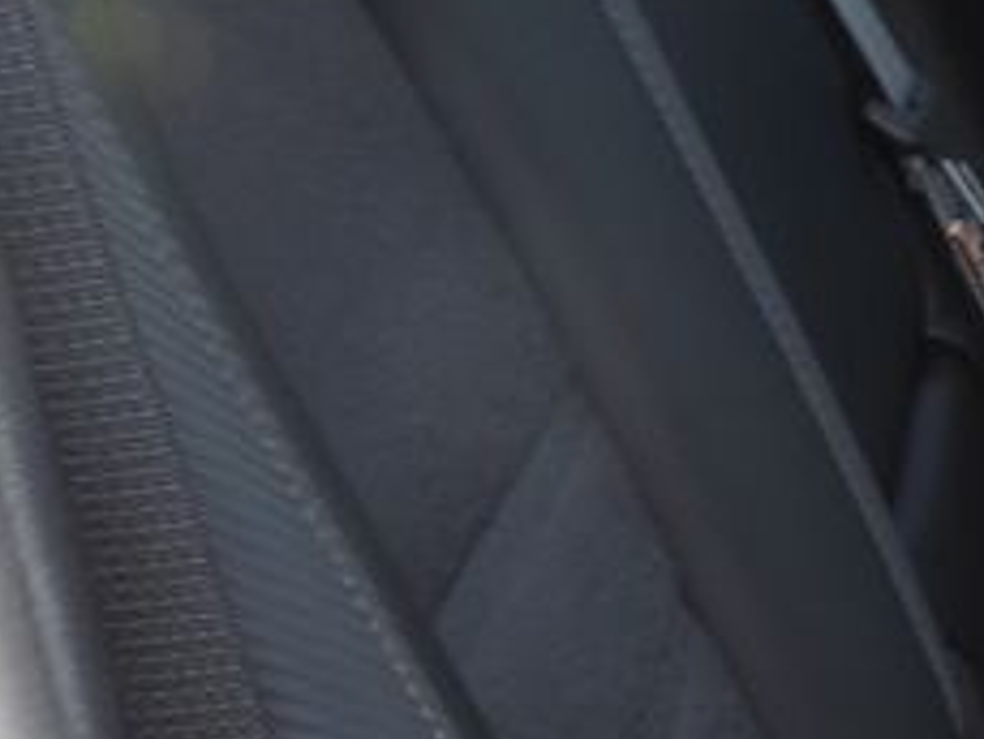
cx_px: 2200
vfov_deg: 10.9
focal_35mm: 134
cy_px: 842
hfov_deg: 12.3
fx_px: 3811
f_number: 3
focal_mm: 4.3
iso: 80
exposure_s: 1/50
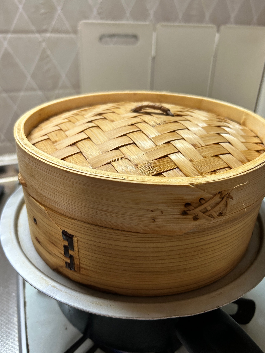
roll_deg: -3.0
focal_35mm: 27
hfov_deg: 51.4
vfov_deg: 65.3
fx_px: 276
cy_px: 170
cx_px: 135
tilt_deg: -28.6
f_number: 1.5
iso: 200
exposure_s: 1/60
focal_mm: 5.7
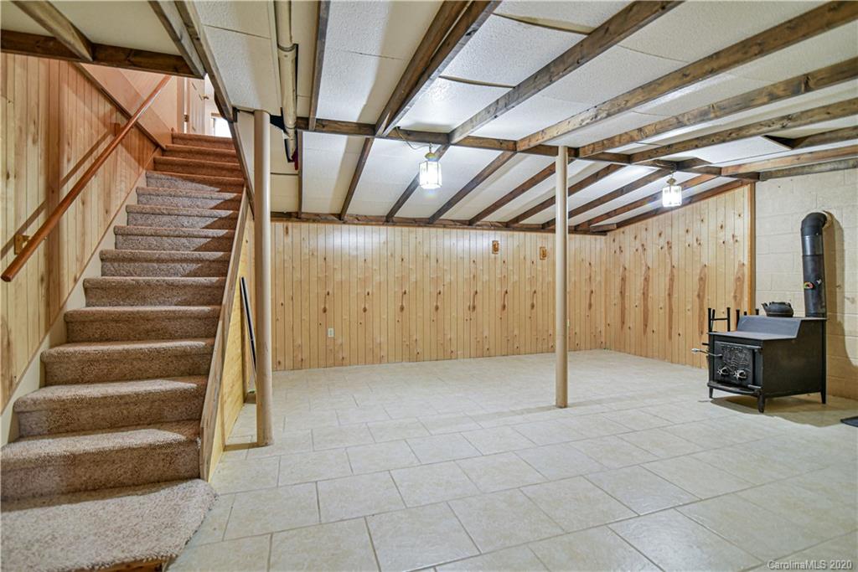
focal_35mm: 16
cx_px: 429
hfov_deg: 96.7
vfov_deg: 73.8
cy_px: 286
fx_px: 381
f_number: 3.5
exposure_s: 1/50
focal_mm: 16
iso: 800
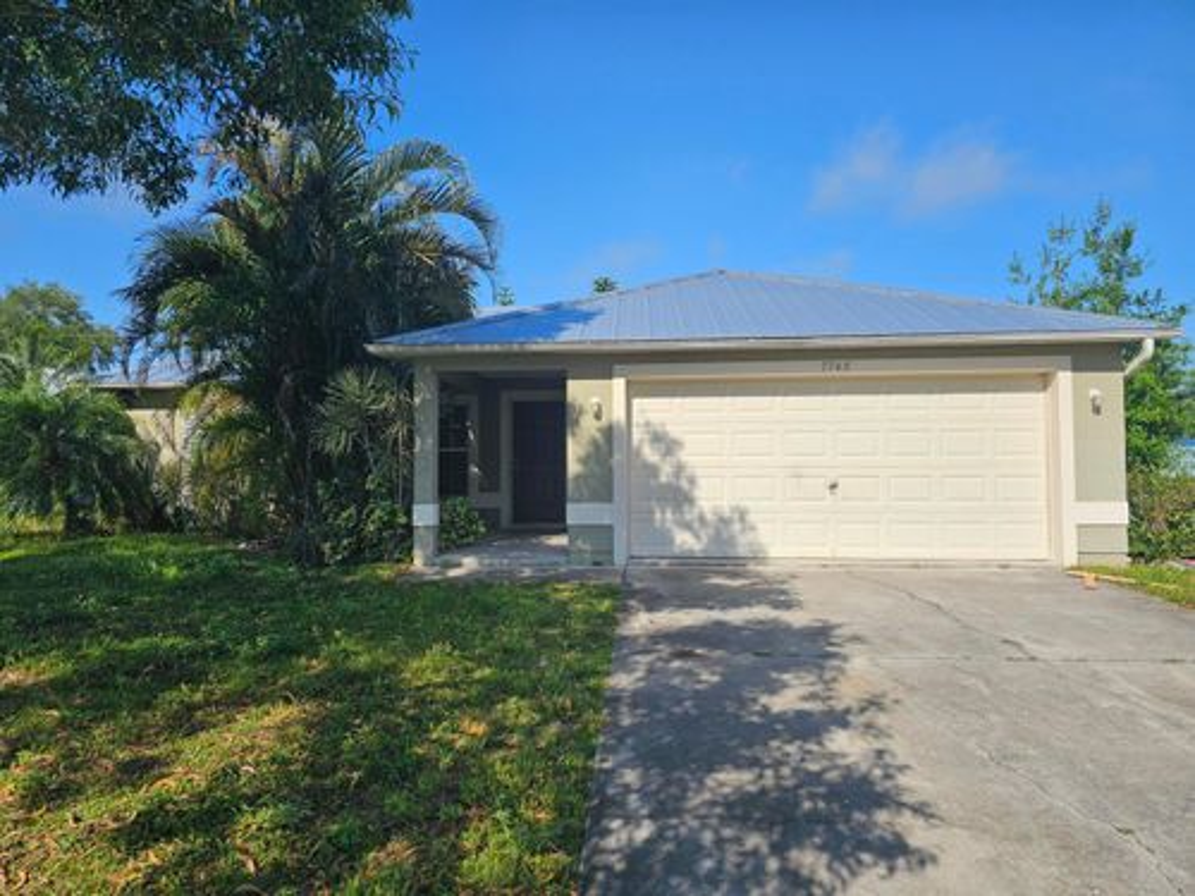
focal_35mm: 23
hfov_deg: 73.9
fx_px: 794
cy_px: 448
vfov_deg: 58.9
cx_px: 598
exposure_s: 1/1369
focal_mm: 6.3
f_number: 1.7
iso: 16
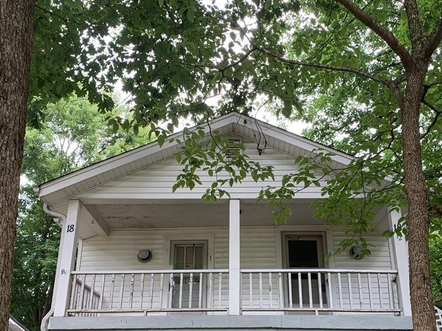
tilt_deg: +18.9
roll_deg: -0.7
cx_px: 242
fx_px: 485
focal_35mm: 38
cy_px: 229
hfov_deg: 48.9
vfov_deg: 37.1
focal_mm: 4.25
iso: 32
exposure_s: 1/121
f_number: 1.8
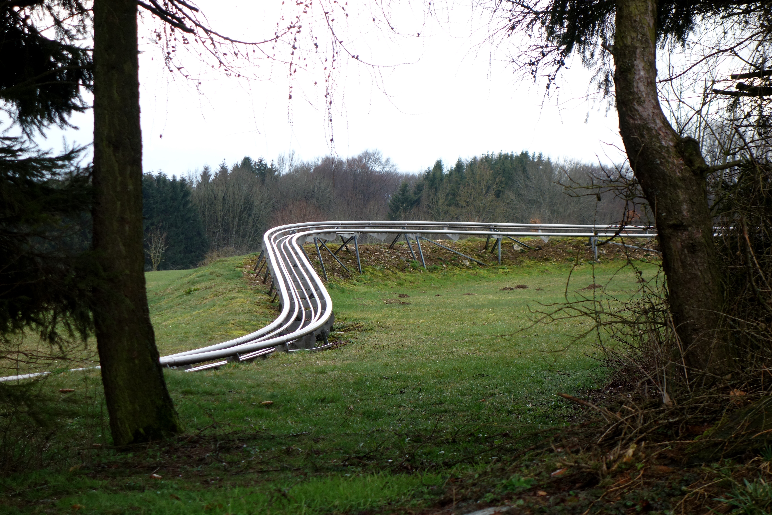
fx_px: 2037
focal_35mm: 95
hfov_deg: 21.5
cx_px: 386
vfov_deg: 14.4
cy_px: 258
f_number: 4.9
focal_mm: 35.26
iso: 320
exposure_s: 1/250
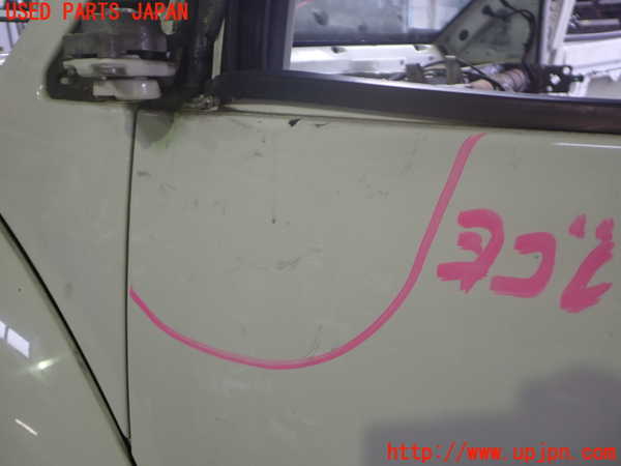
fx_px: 538
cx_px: 310
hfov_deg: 60.0
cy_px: 233
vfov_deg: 46.8
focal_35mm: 30
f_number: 2.3
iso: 200
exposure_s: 1/50
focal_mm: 5.4
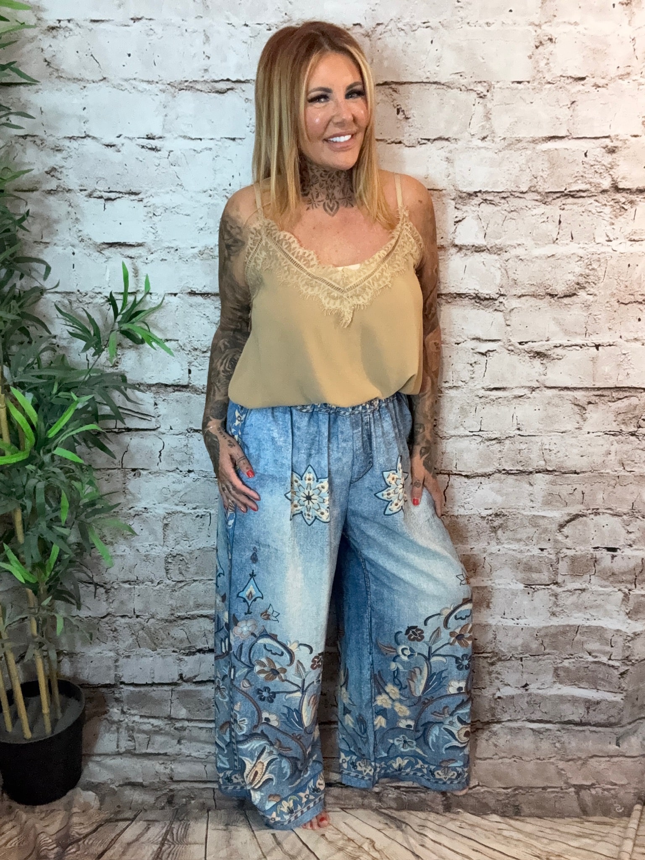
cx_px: 322
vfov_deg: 60.0
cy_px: 430
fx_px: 745
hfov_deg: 46.8
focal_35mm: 30
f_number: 1.9
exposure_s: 1/33
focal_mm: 2.69
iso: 200
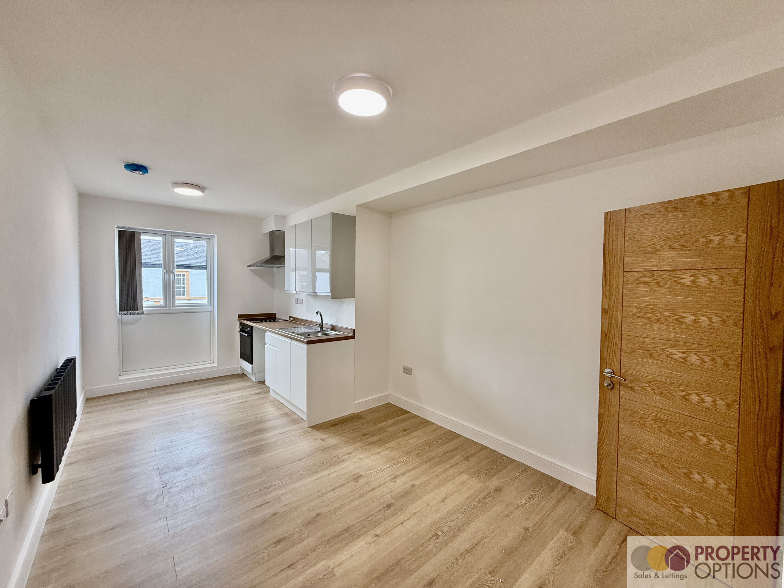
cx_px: 392
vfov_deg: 85.7
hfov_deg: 102.1
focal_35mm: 14
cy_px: 294
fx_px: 317
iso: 125
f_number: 2.2
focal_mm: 2.22
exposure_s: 1/100
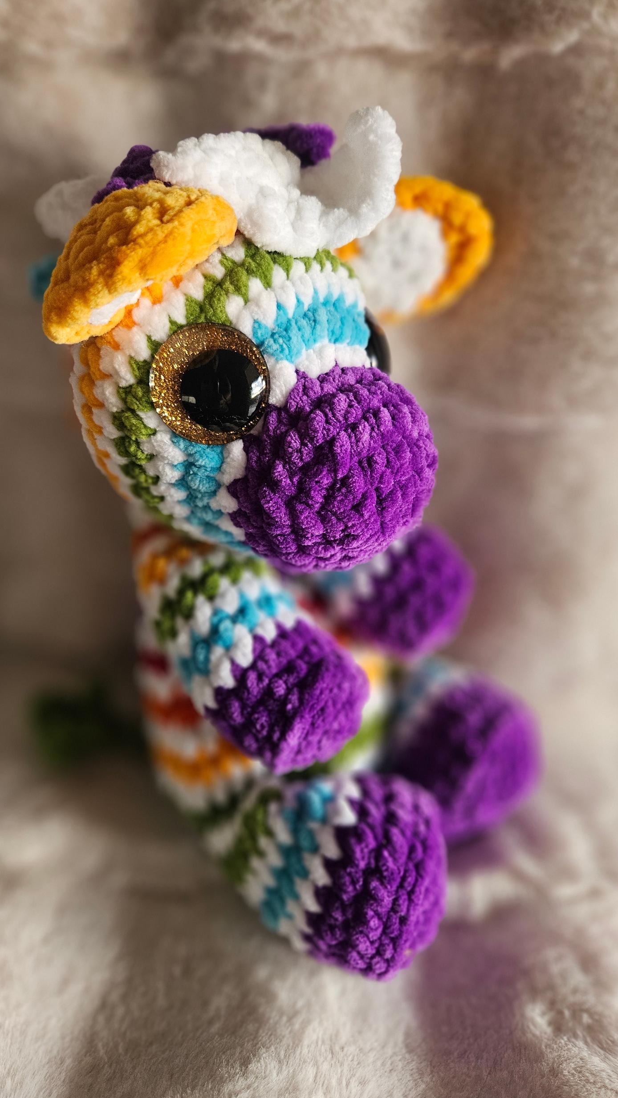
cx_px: 321
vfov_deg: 71.9
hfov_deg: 44.4
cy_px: 547
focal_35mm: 26
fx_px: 757
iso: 640
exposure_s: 1/120
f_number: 1.8
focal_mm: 5.4
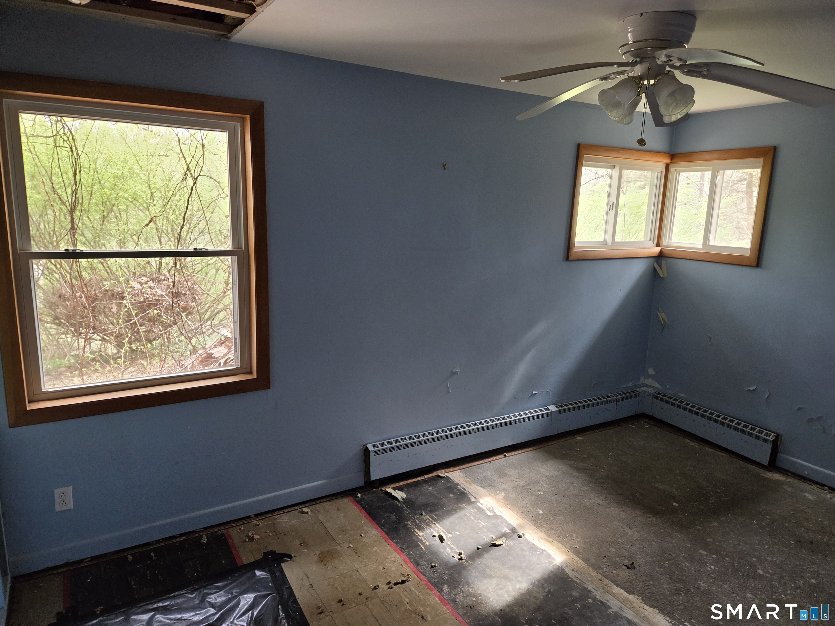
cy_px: 313
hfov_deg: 73.9
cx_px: 418
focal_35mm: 23
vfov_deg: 58.9
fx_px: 555
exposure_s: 1/120
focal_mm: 5.4
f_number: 1.8
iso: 400
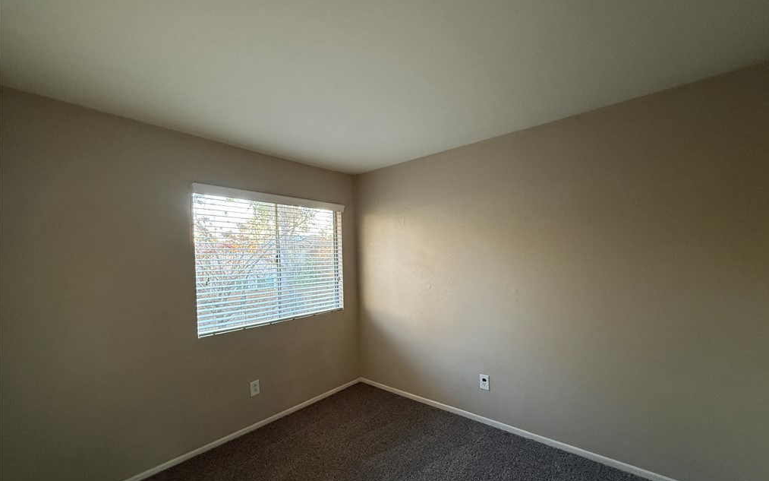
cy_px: 265
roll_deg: +1.3
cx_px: 386
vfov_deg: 74.6
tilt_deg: -0.3
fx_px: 314
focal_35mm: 15
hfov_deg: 101.5
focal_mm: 2.22
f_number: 2.2
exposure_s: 1/60
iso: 160
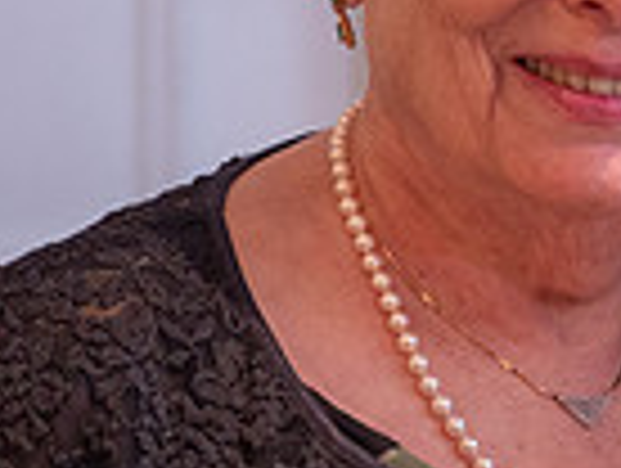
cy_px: -52
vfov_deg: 7.1
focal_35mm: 210
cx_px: 814
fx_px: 3774
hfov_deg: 9.2
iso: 500
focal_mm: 25
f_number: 1.7
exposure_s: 1/80
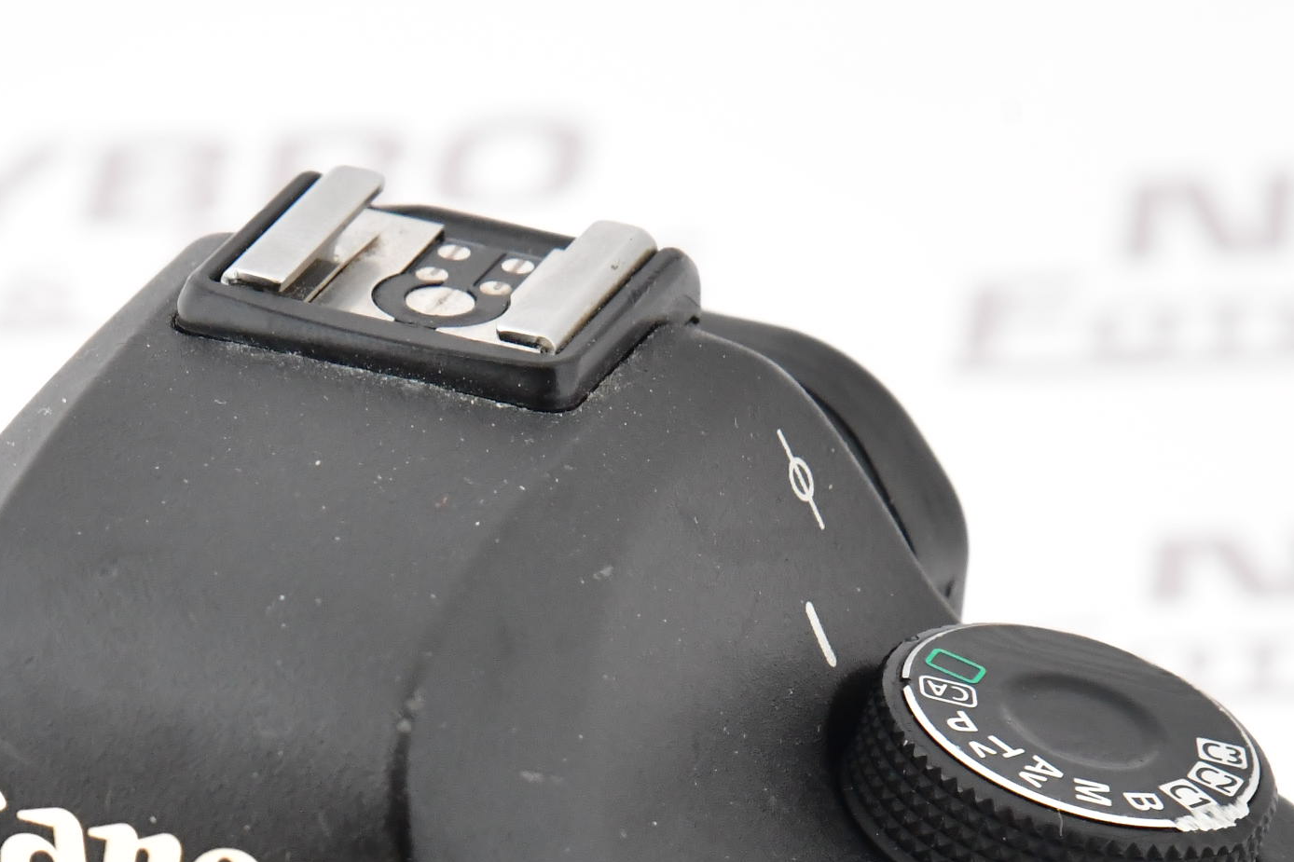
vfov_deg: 3.8
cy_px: 1238
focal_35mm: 357
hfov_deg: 5.8
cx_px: 217
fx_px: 12830
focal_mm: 120
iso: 2500
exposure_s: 1/200
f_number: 11
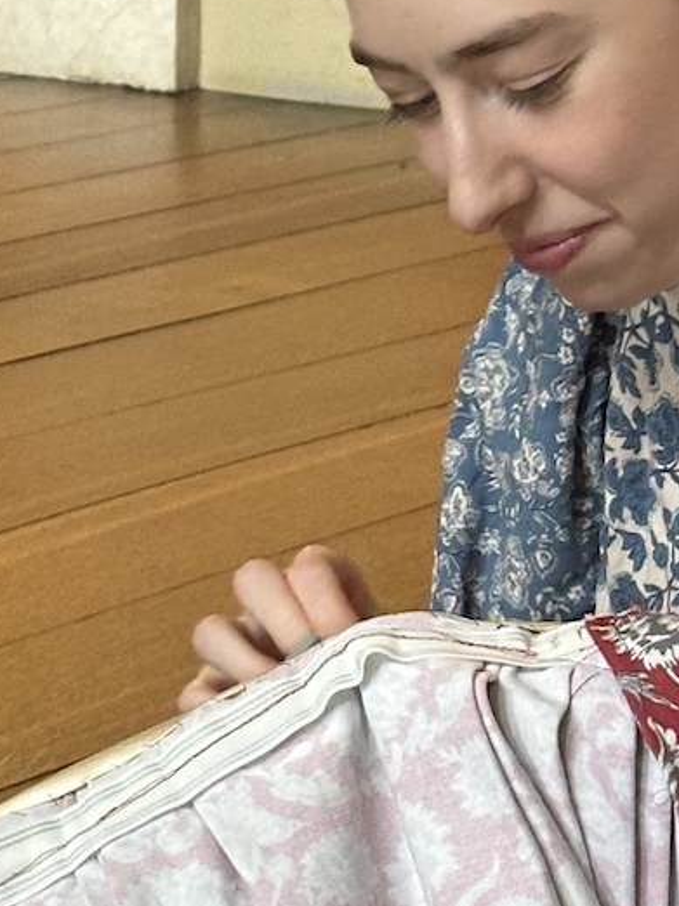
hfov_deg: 8.0
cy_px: 293
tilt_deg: -10.7
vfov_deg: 10.7
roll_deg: -0.9
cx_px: -16
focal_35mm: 184
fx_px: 4816
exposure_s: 1/33
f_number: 1.78
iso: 250
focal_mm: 6.86
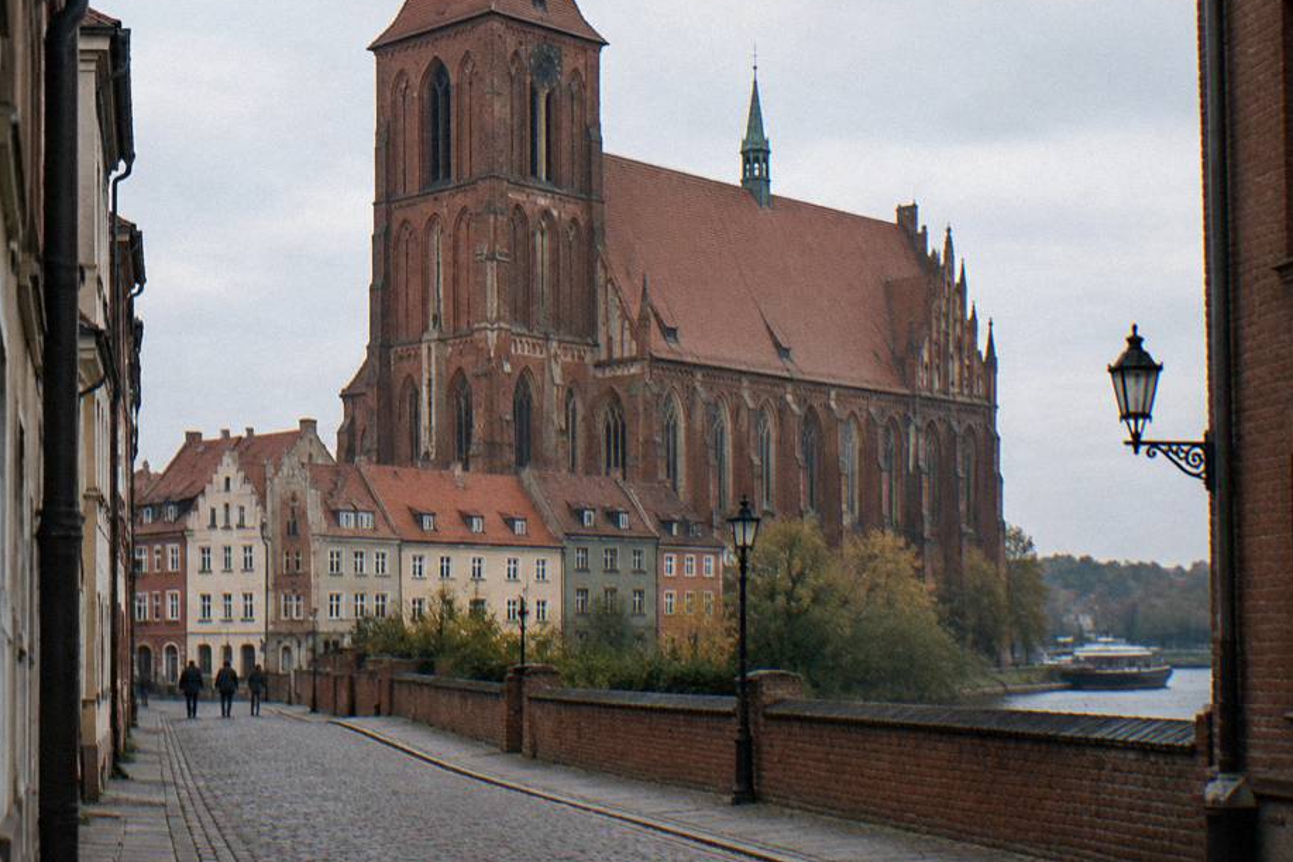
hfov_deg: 24.2
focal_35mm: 84
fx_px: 3016
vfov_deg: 16.2
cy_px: 363
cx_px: 563
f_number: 11
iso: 500
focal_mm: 70
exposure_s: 1/320
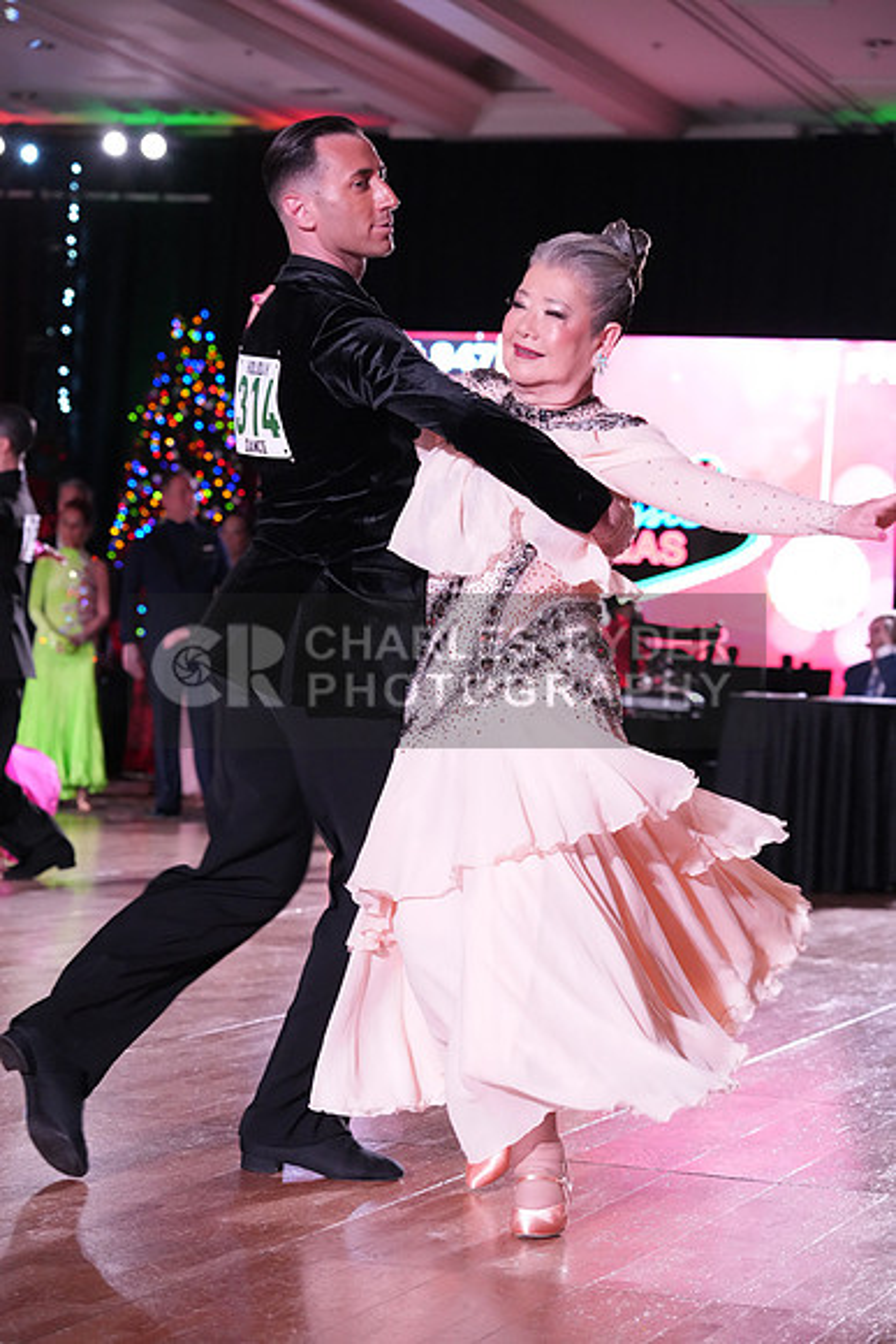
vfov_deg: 23.4
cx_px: 448
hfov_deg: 15.7
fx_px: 3246
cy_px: 672
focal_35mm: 87
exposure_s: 1/320
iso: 5000
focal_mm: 87
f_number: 5
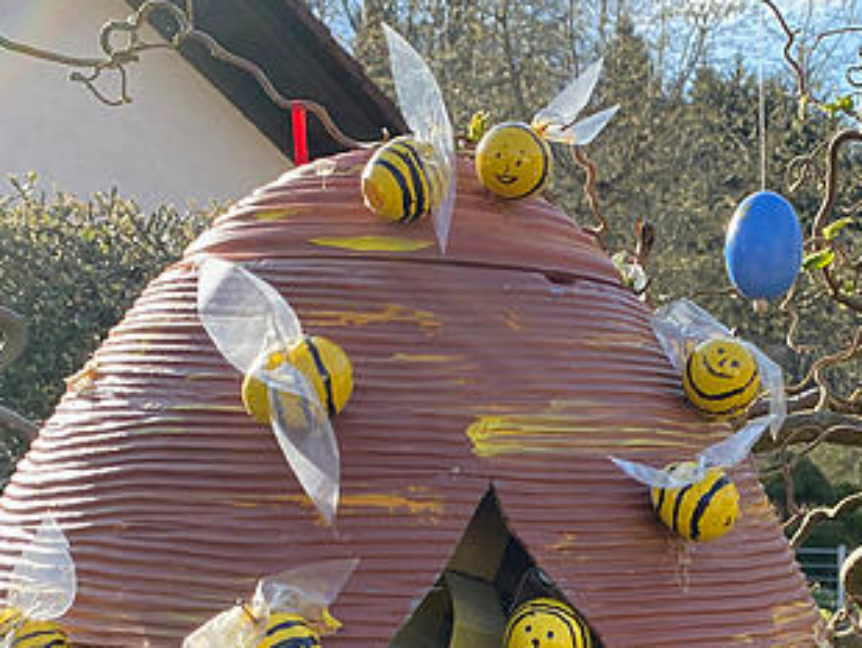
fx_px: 1670
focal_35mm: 67
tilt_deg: -6.1
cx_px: 678
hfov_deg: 28.4
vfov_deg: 21.0
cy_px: 692
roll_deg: +0.7
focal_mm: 4.25
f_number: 1.8
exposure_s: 1/524
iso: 32
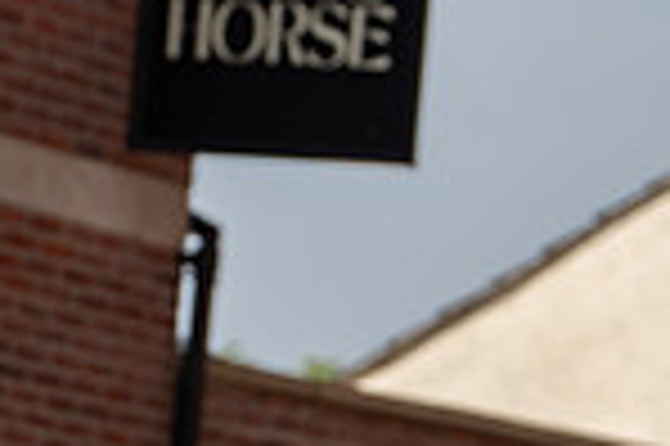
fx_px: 8273
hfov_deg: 4.6
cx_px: 895
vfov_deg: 3.1
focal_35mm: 445
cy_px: 732
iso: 200
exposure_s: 1/1250
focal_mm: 114
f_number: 5
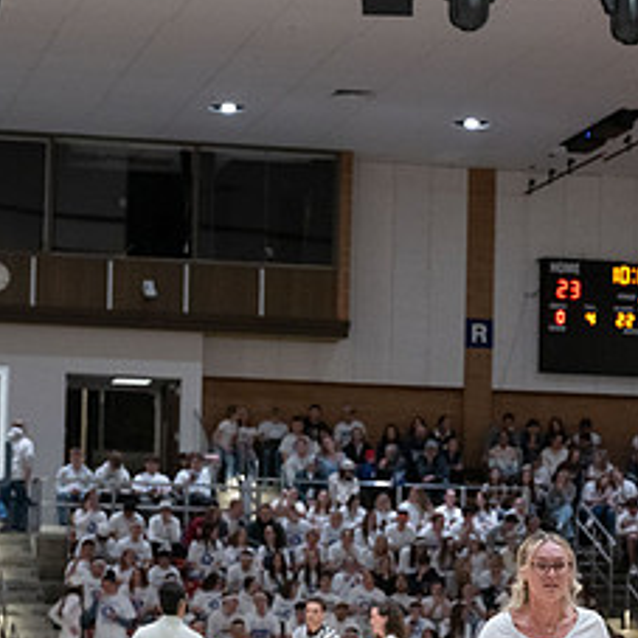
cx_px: 317
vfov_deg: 12.9
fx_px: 2794
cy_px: 555
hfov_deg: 13.0
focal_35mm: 134
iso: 2500
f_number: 4
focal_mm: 58
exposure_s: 1/200
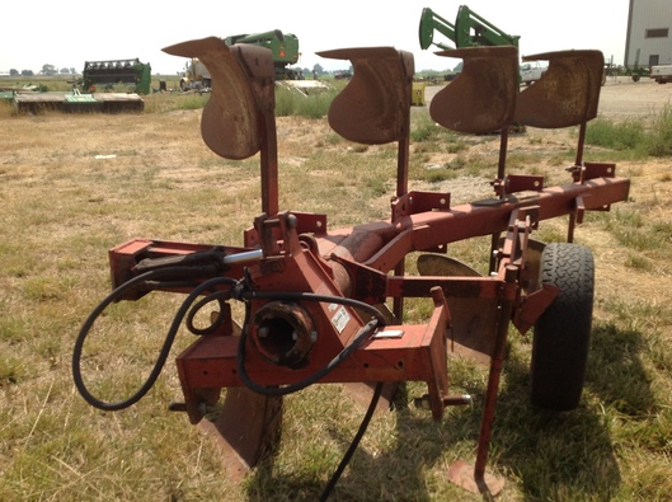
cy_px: 245
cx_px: 328
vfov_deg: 39.6
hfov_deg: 51.4
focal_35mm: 36
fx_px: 698
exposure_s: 1/1890
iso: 80
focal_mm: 4.28
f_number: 2.4
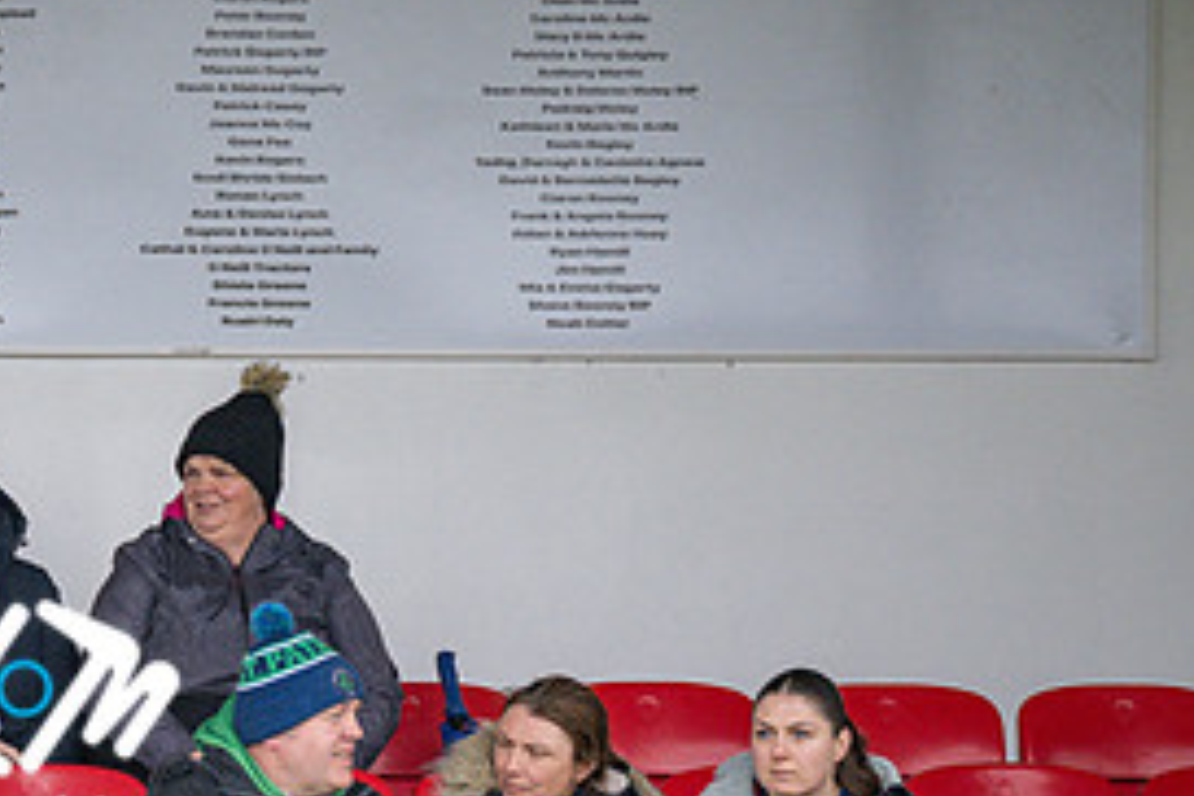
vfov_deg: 2.2
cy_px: 785
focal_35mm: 637
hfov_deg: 3.2
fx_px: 21126
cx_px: 22
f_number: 2.8
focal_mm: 300
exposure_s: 1/1000
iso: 1400
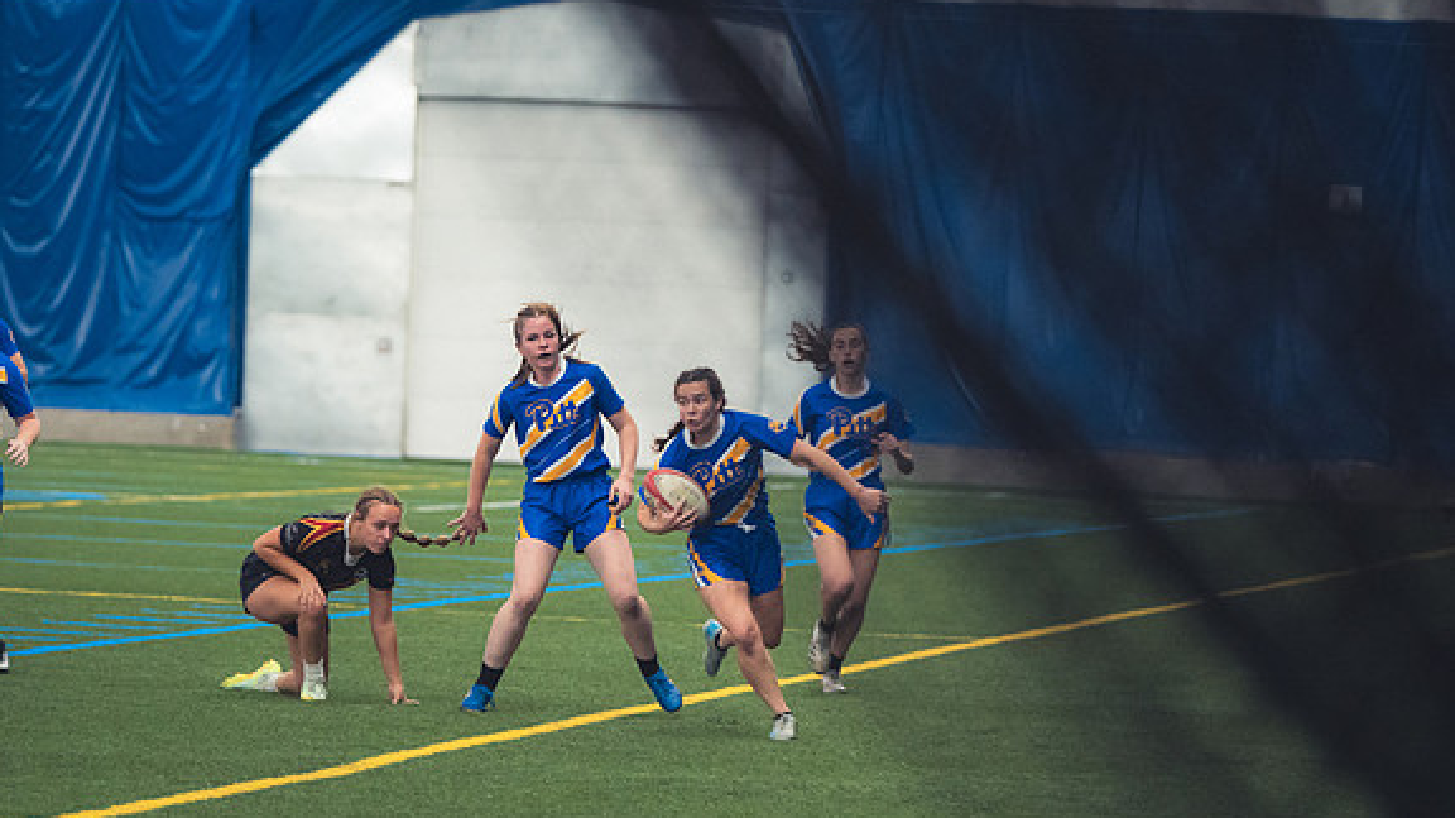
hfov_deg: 10.1
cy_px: 412
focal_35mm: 213
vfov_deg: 5.7
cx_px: 728
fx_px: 8218
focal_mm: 135
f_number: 2.8
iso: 3600
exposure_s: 1/320
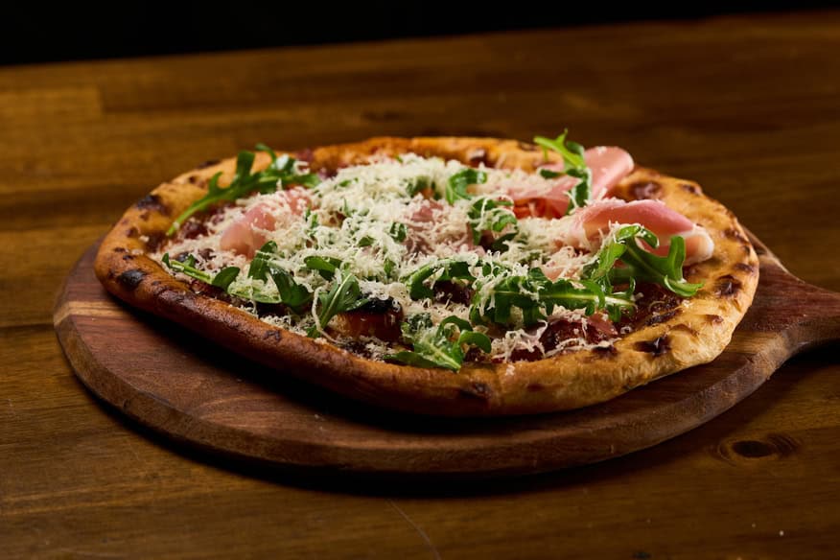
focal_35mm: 85
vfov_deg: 16.1
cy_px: 280
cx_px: 420
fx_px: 1983
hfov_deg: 23.9
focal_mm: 85
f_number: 5.6
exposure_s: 1/60
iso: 320
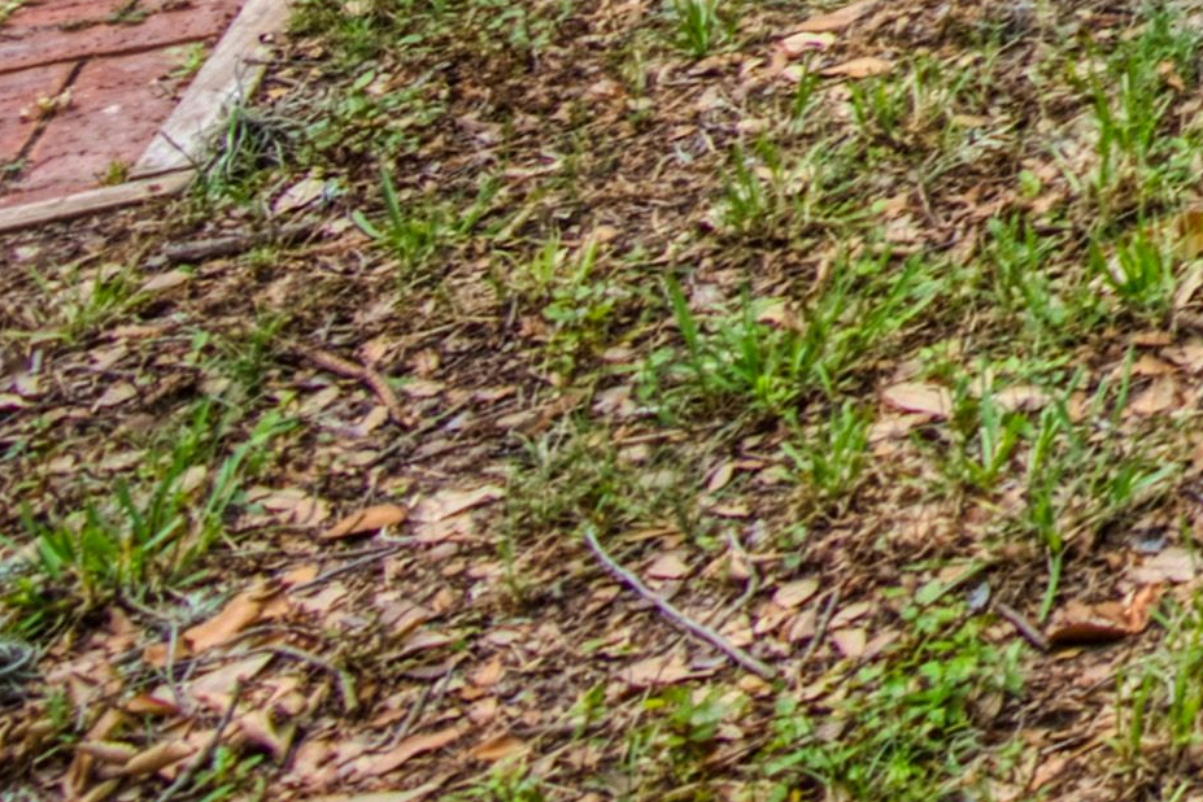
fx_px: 3475
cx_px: 3529
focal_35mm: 104
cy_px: -1369
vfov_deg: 10.5
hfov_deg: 11.6
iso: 125
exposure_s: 1/15
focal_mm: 16
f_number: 7.1
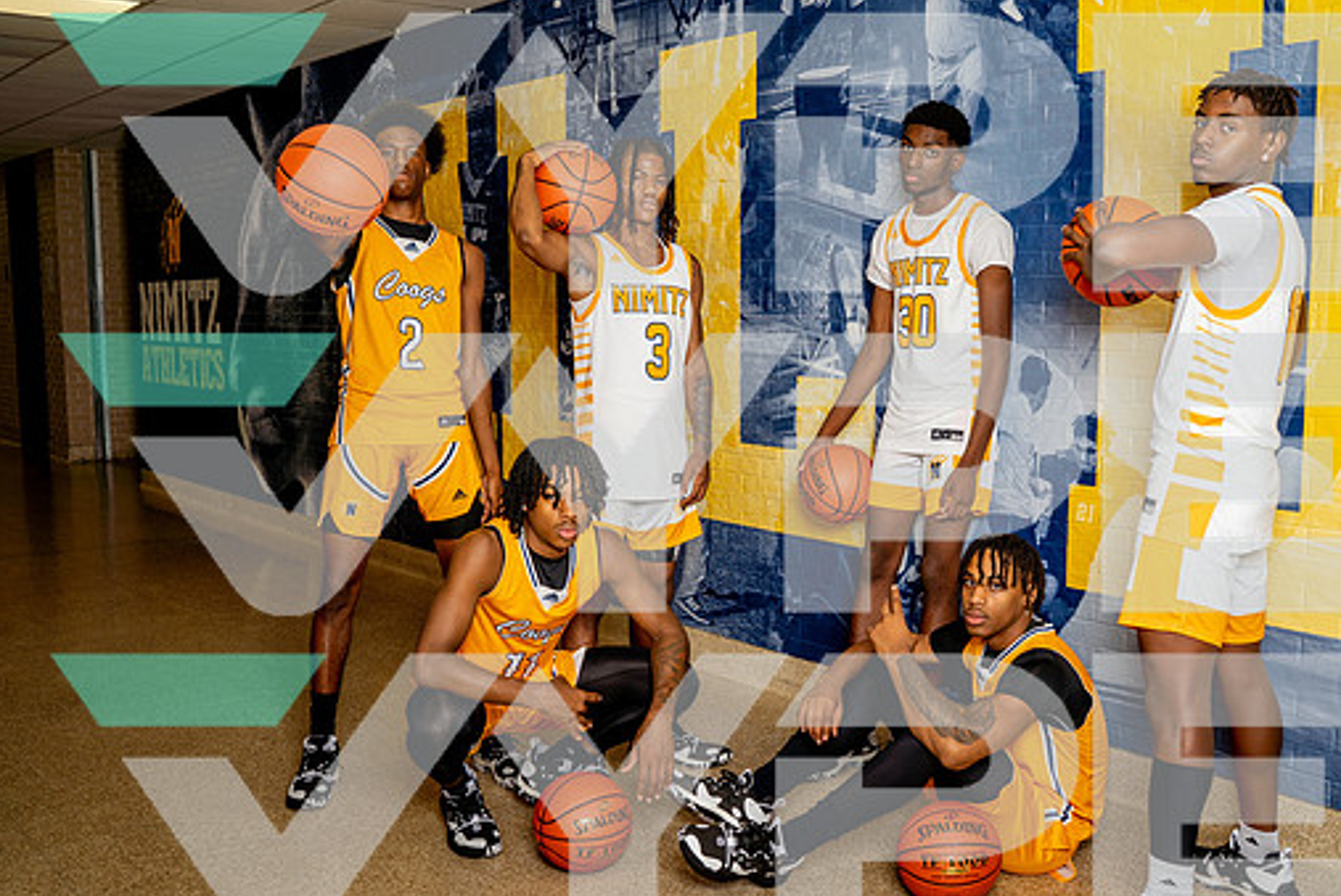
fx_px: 1491
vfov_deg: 33.5
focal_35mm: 40
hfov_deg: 48.4
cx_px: 733
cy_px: 474
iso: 64
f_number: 5
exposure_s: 1/250
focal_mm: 35
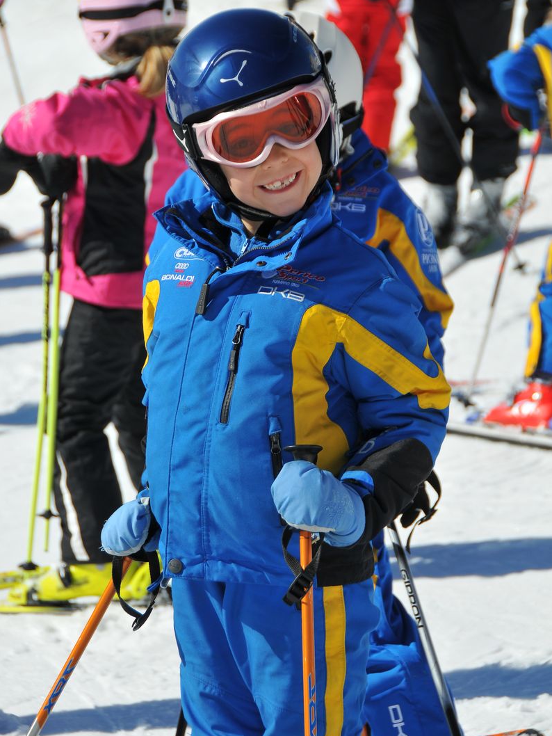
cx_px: 276
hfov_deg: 8.7
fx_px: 3646
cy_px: 334
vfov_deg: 11.5
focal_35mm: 172
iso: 200
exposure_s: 1/1600
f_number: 6.3
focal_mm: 105
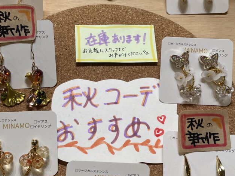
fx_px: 360
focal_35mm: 53
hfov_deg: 36.1
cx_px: 103
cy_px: 87
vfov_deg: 27.5
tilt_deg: -66.0
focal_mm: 4.2
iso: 32
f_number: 1.6
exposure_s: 1/612
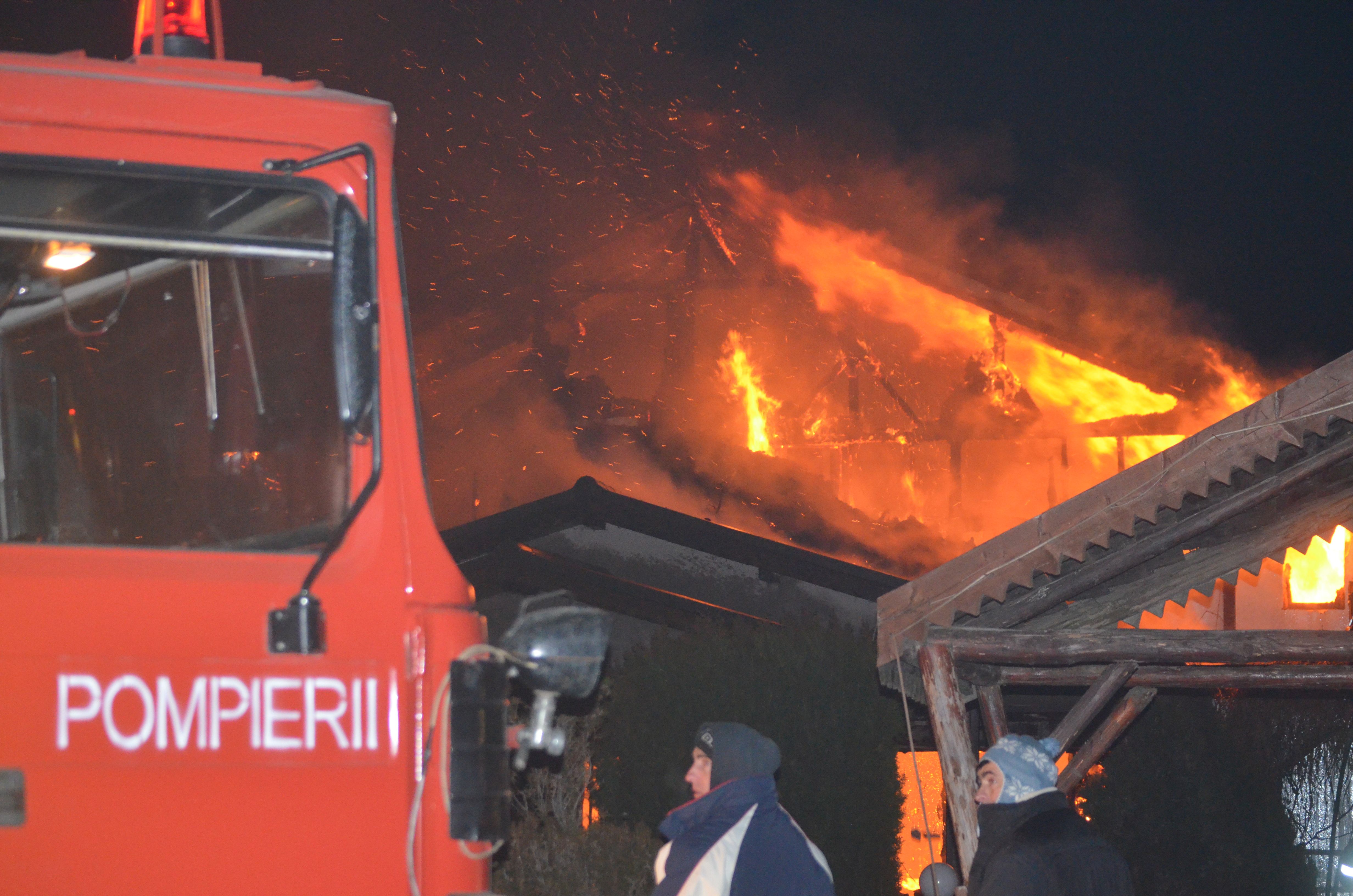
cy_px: 448
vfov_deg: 16.5
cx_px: 676
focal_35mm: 82
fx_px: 3094
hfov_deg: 24.7
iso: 3200
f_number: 4
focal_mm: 55
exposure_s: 1/60
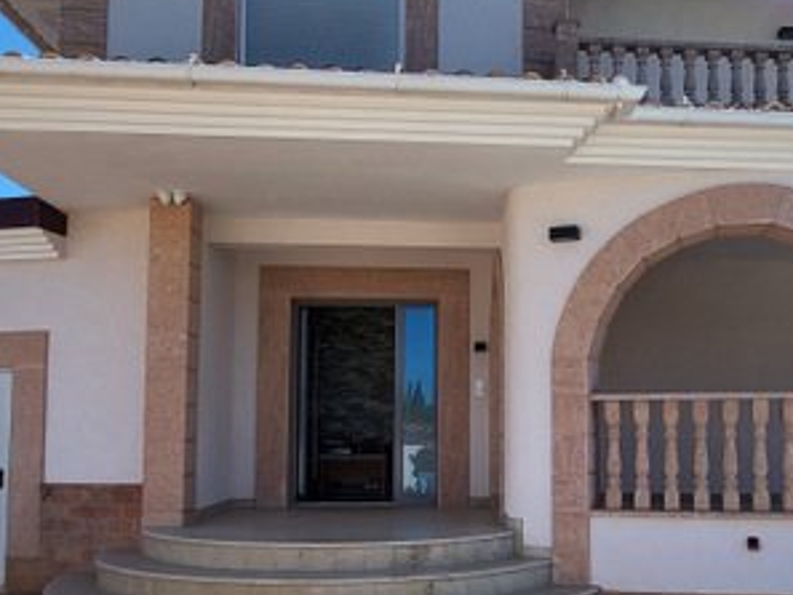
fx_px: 802
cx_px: 491
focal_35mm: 35
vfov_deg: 40.4
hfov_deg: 52.1
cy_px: 379
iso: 32
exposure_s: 1/944
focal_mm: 1.74
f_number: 2.2
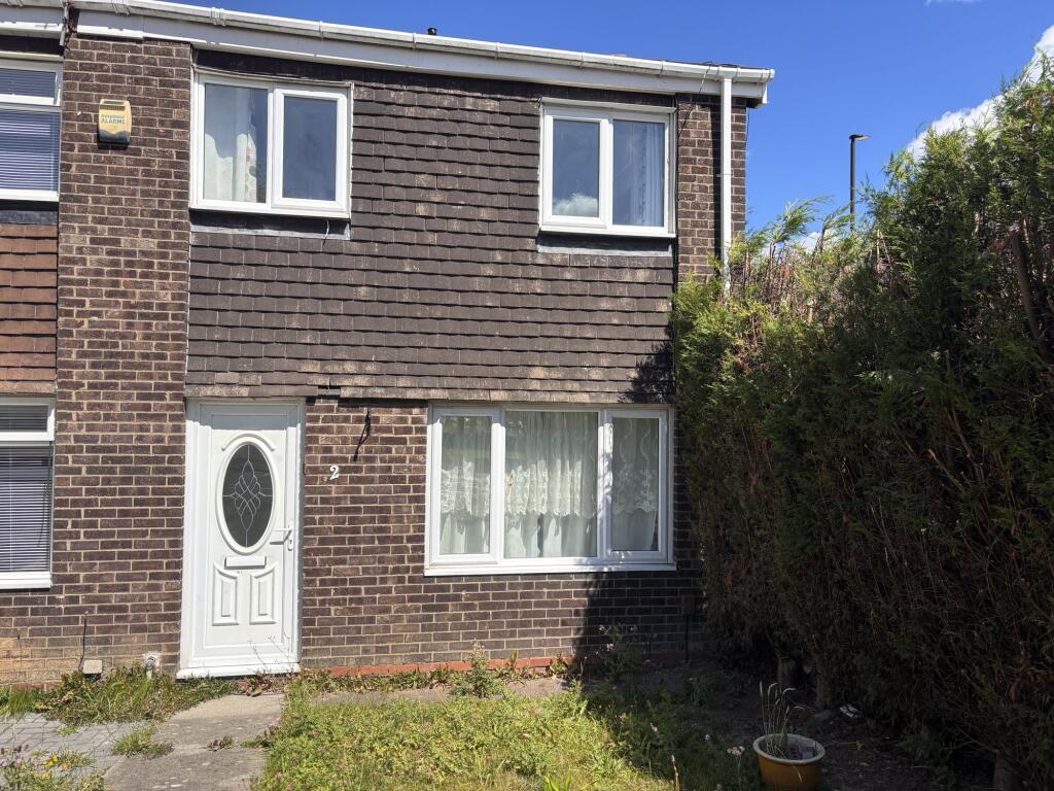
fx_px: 792
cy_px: 396
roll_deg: -1.0
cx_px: 527
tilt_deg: +0.9
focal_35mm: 26
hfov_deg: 67.3
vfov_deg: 53.1
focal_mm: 5.96
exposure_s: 1/2062
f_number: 1.6
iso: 50
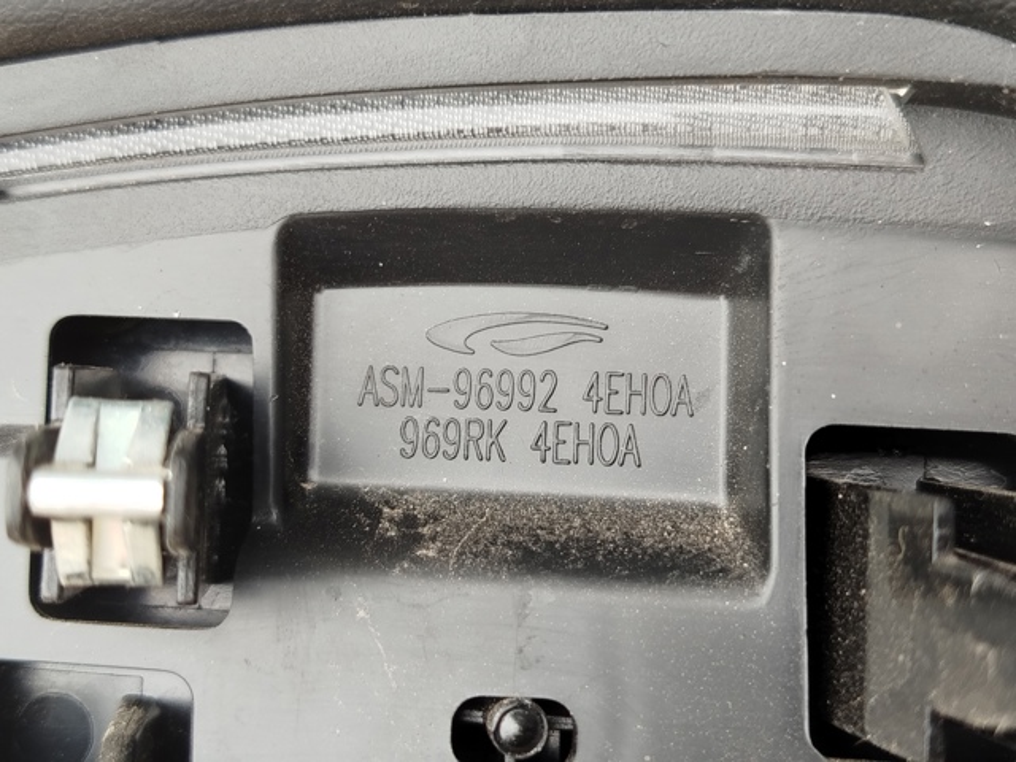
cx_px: 508
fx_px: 1409
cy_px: 381
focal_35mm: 48
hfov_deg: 39.7
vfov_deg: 30.3
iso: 80
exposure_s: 1/50
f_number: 1.7
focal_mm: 5.31
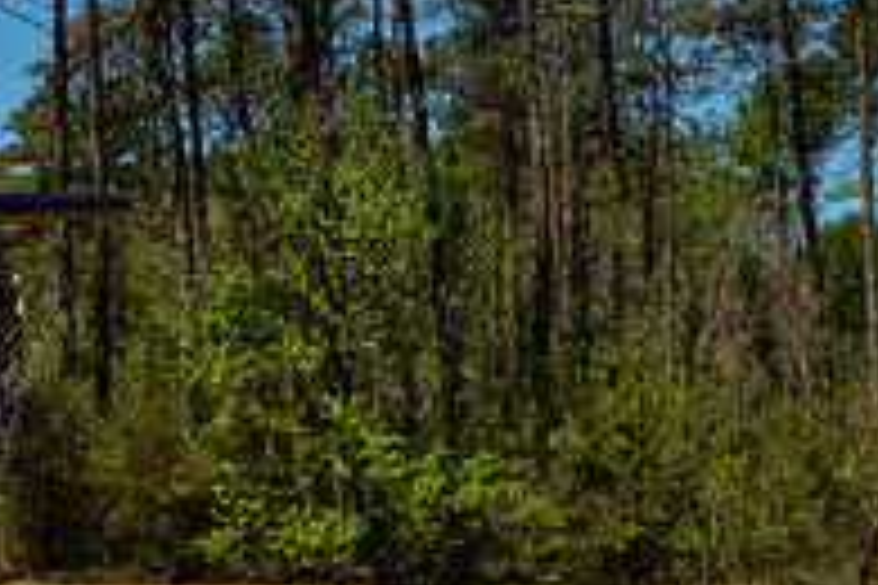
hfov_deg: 19.3
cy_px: 531
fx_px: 2536
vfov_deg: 13.1
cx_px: 77
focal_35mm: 104
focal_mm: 35
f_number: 8
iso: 100
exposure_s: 1/250
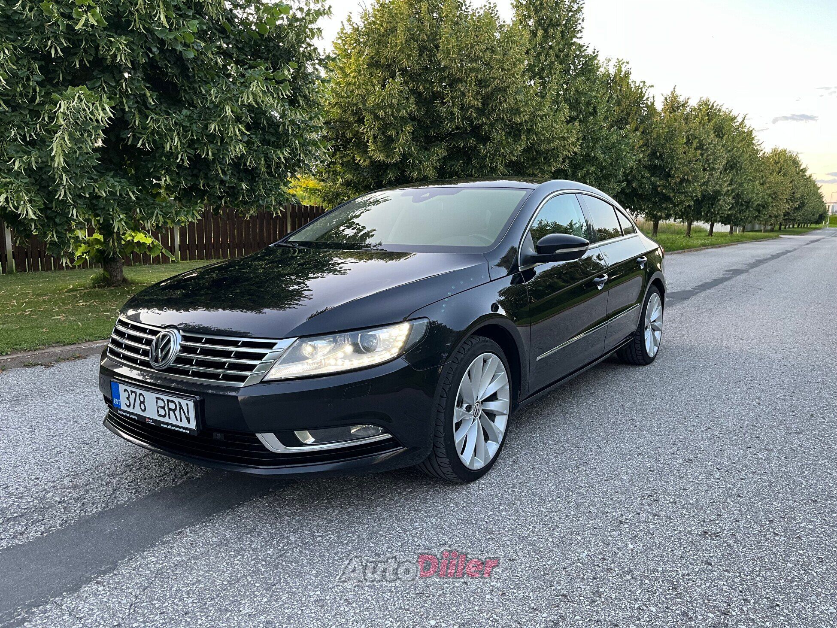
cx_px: 418
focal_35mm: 26
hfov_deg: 67.3
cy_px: 314
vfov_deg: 53.1
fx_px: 629
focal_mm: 5.1
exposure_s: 1/60
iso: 160
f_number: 1.6
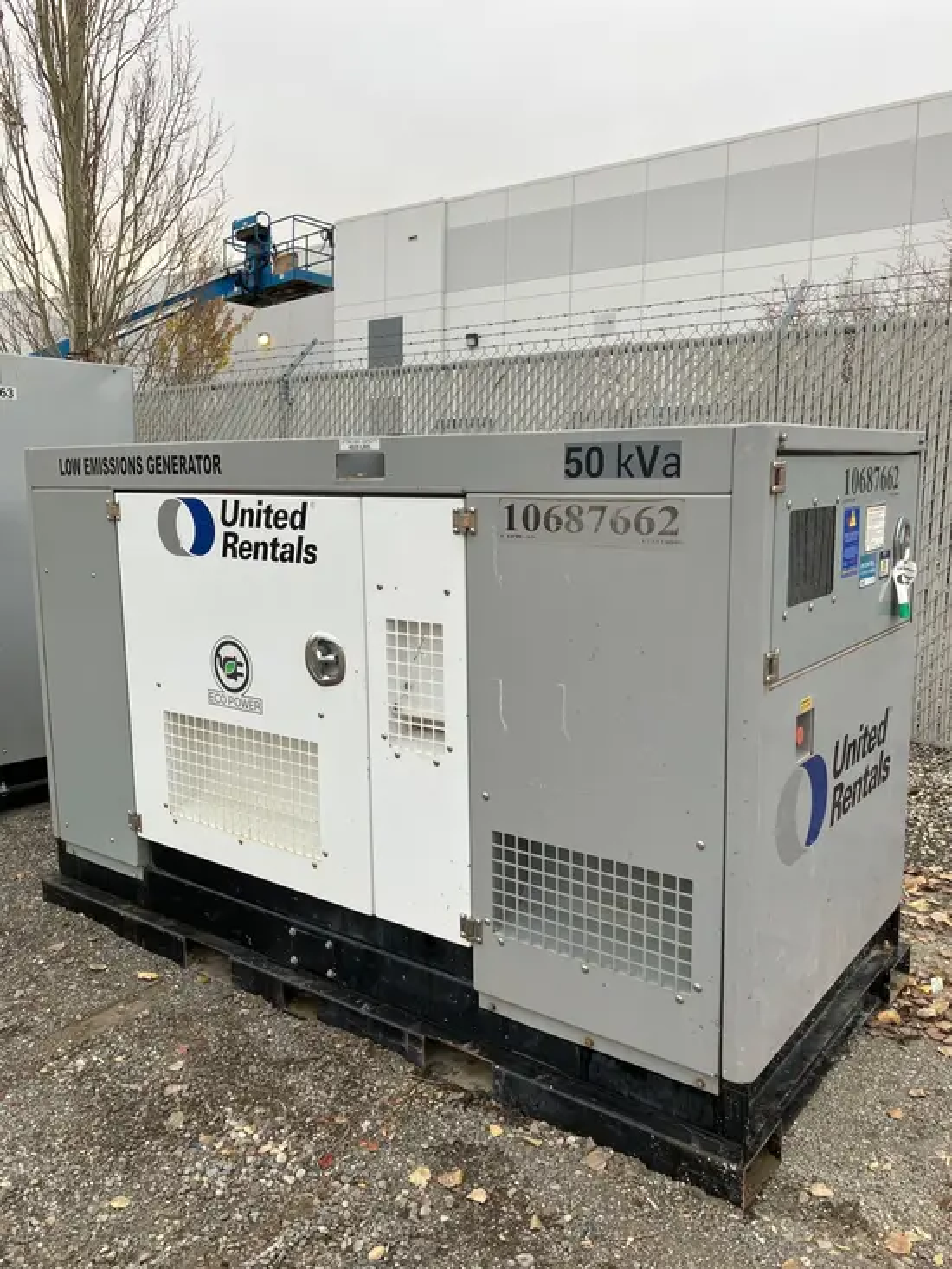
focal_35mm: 28
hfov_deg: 49.8
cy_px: 634
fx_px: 1026
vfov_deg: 63.4
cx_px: 476
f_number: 1.8
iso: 32
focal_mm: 3.99
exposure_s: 1/121
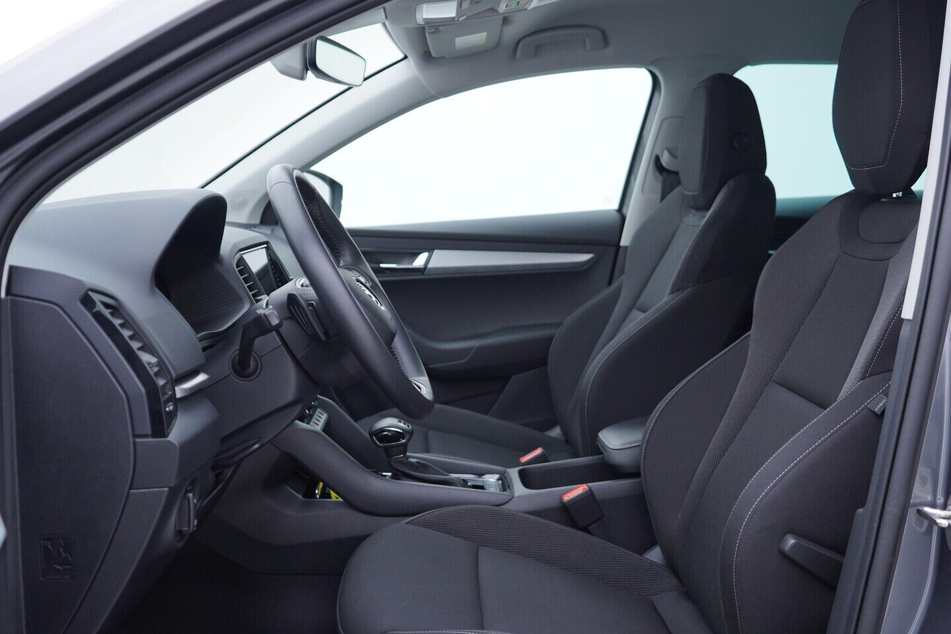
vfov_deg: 36.9
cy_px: 317
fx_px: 951
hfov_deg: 53.1
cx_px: 476
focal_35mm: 36
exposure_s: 1/40
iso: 125
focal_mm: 24
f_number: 2.8
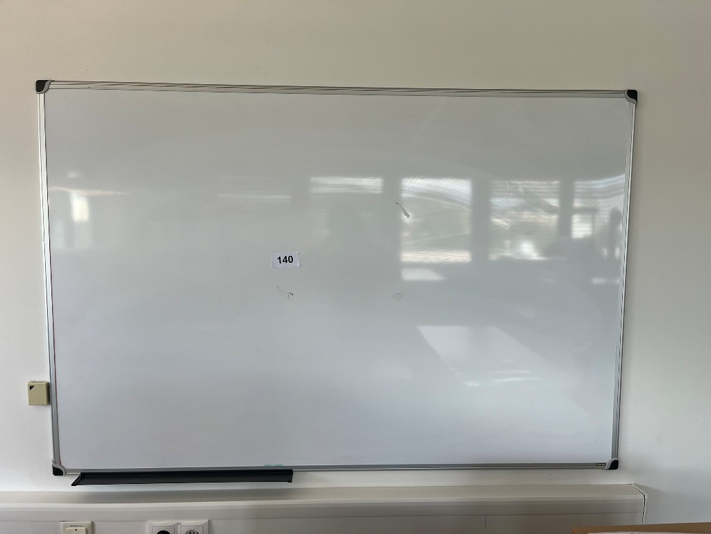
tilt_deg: -3.4
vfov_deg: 53.1
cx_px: 356
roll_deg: +0.5
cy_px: 267
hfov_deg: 67.3
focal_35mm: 26
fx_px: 534
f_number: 1.6
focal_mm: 5.1
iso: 40
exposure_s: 1/122
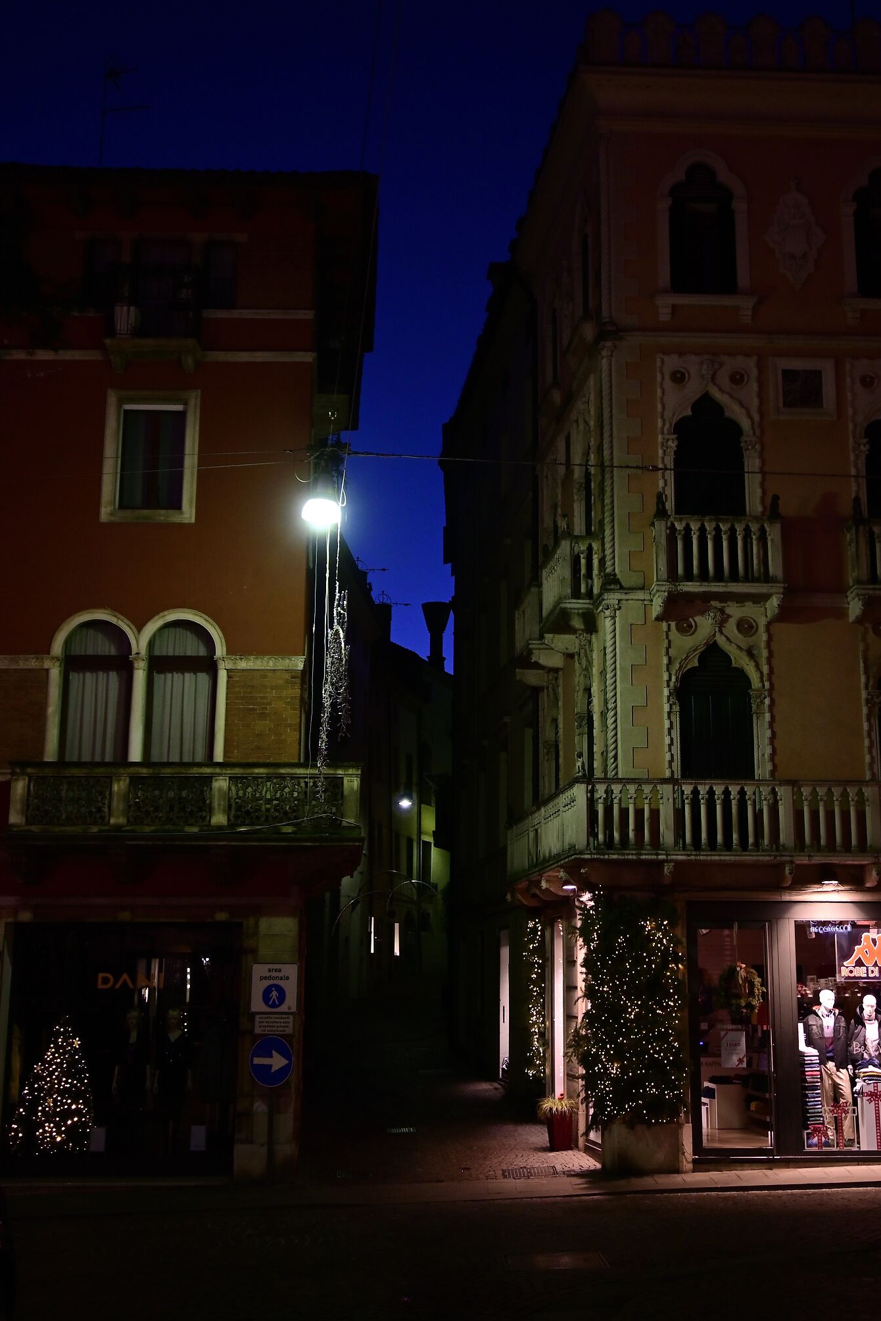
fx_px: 1578
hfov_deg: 31.1
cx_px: 510
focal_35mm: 43
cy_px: 607
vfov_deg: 45.4
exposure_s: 1/30
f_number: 4.2
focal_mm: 24
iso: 400
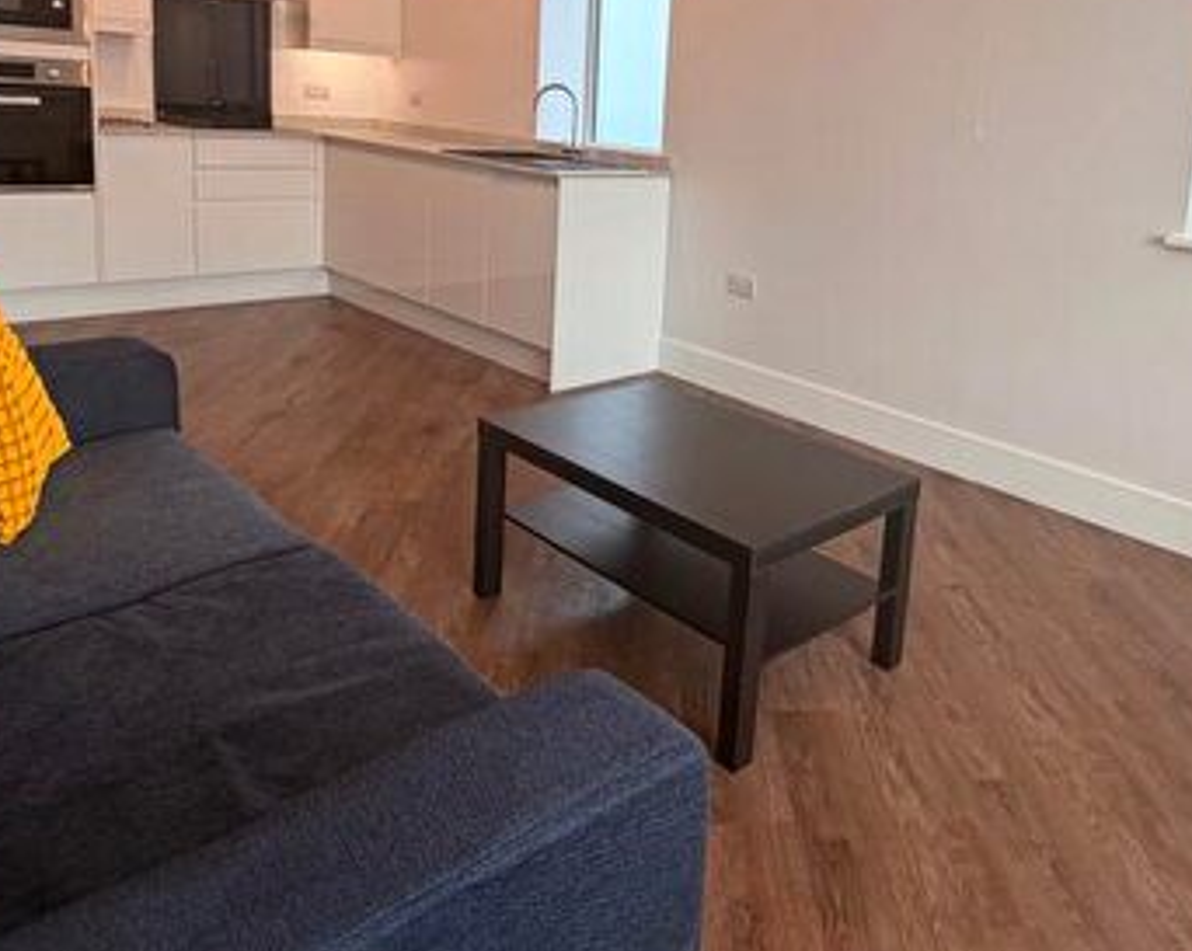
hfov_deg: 61.0
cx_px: 777
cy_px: 249
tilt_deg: -9.3
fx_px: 987
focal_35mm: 28
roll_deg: -4.5
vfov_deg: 49.6
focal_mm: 2.22
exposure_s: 1/100
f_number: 2.2
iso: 100
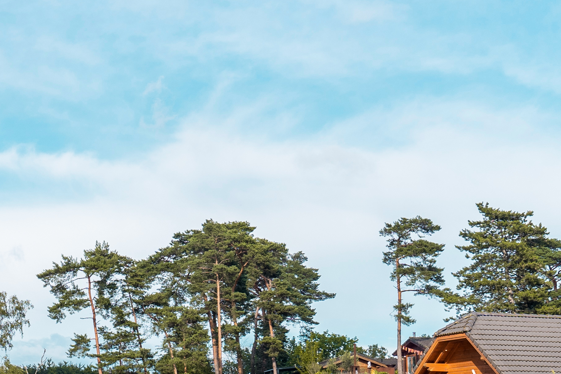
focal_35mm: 112
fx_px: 1745
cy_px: 326
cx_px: -84
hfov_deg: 17.5
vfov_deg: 12.2
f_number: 5.6
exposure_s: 1/800
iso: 100
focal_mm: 35
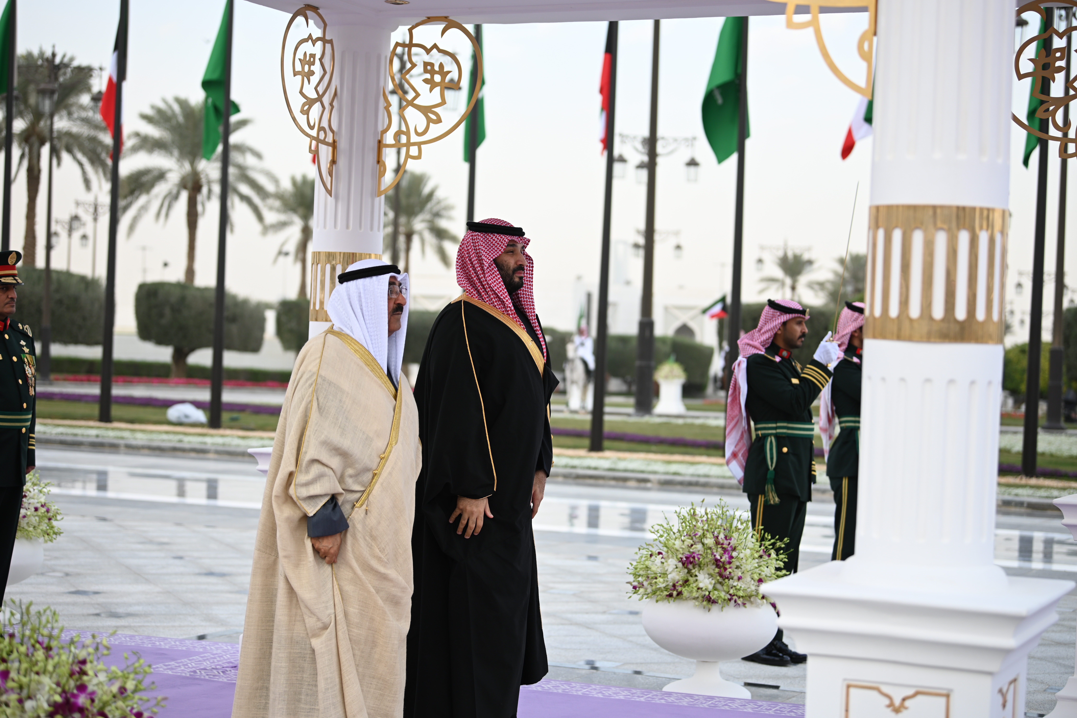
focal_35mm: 70
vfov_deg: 19.5
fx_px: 2094
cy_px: 359
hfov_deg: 28.8
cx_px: 538
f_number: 2.8
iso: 125
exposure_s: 1/320
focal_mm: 70
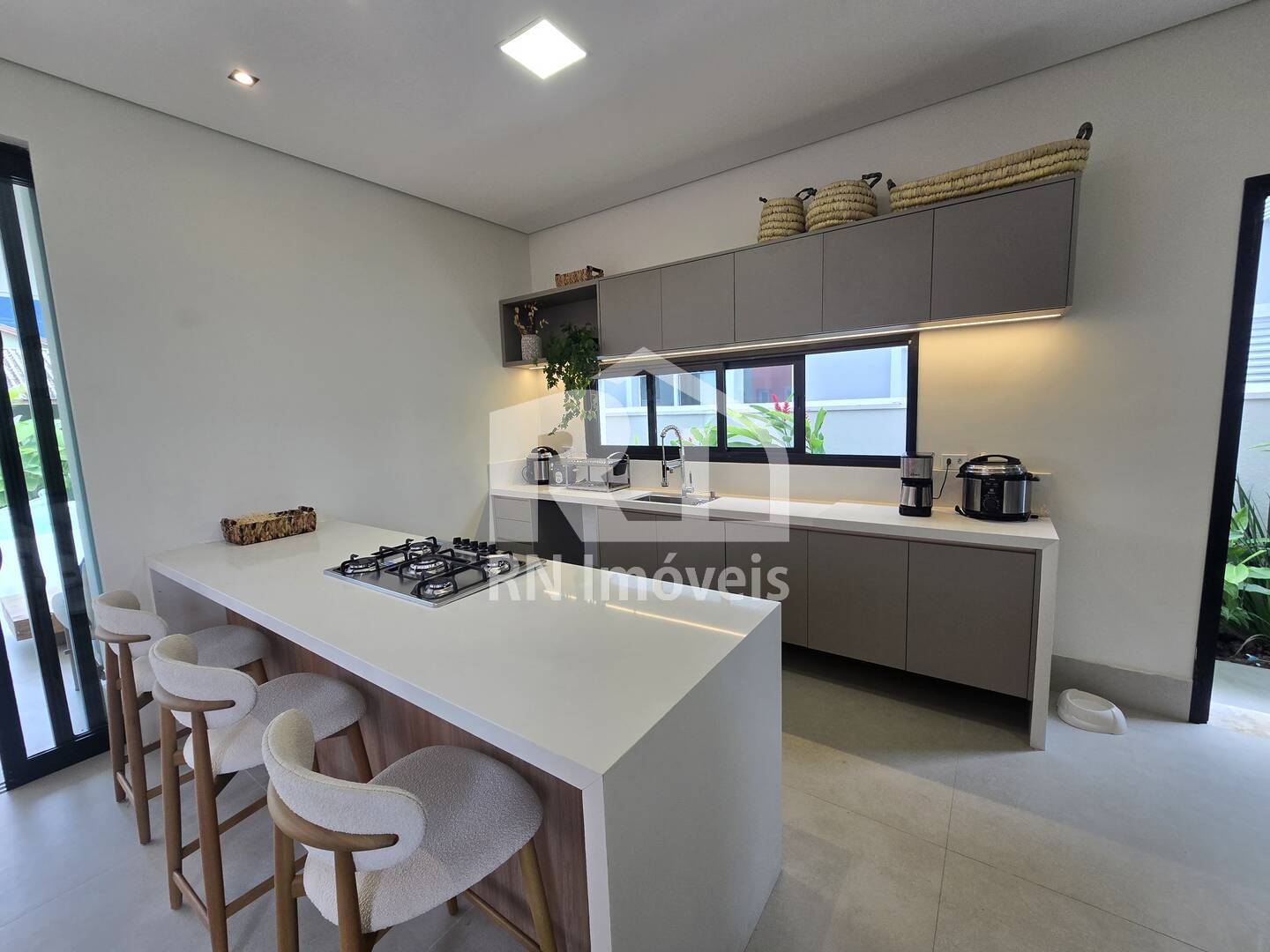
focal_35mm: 13
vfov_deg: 89.9
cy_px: 476
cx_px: 635
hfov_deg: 106.2
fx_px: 477
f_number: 2.2
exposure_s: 1/120
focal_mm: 2.2
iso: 80
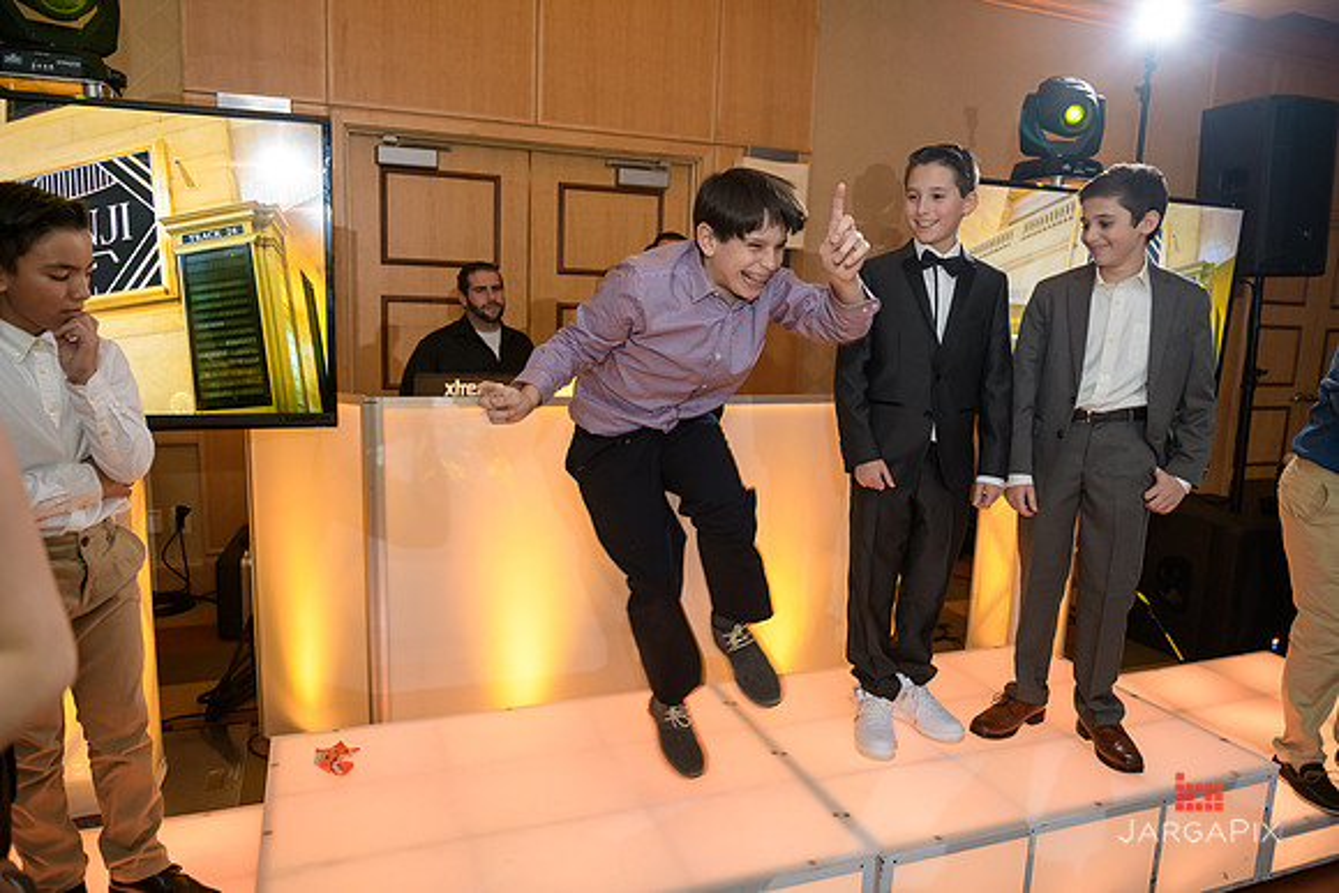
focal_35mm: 24
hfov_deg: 73.7
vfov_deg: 53.2
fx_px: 893
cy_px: 446
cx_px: 670
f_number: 3.2
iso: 1600
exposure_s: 1/125
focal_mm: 24
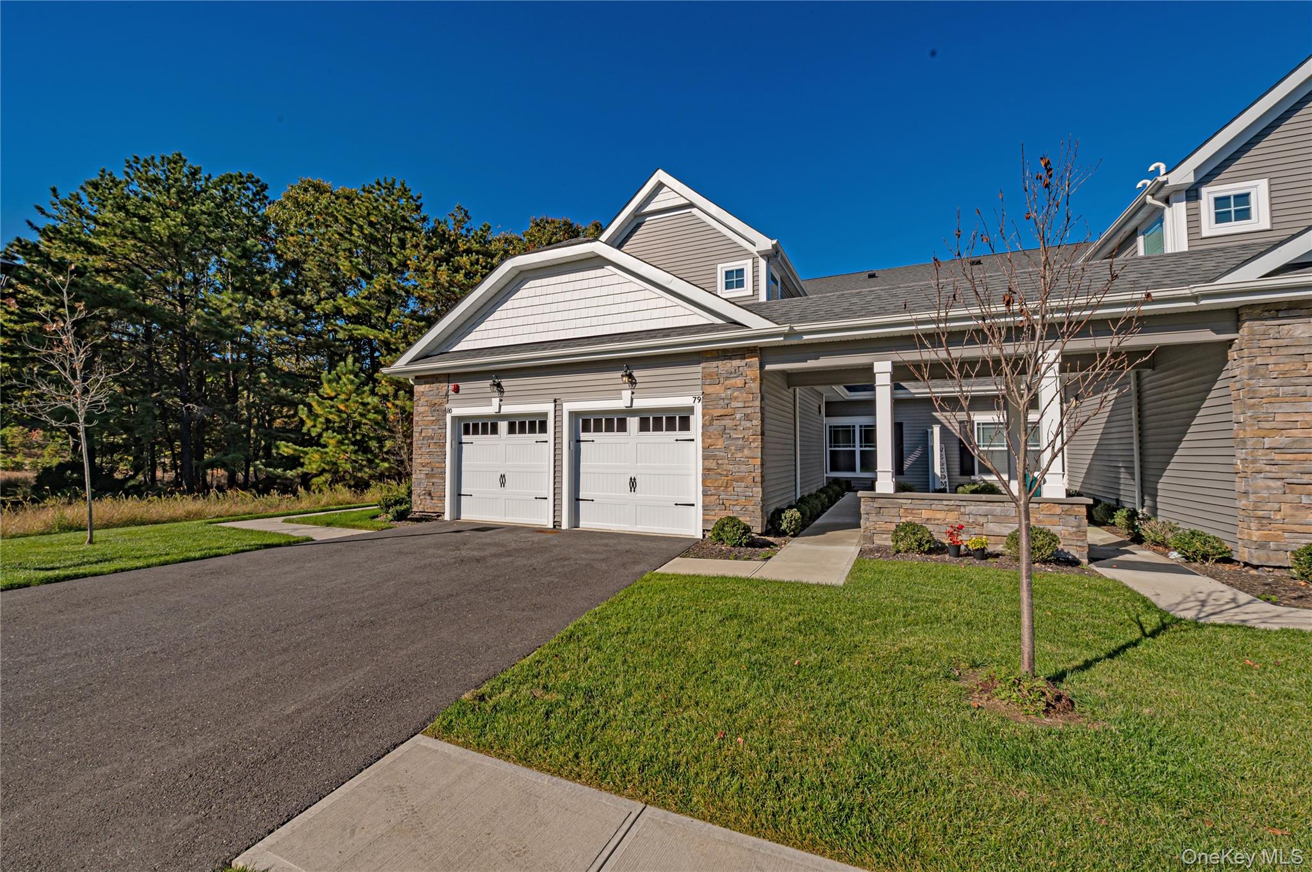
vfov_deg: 77.2
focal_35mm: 15
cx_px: 656
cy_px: 436
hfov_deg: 100.4
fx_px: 546
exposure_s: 1/640
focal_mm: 15
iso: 400
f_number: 13
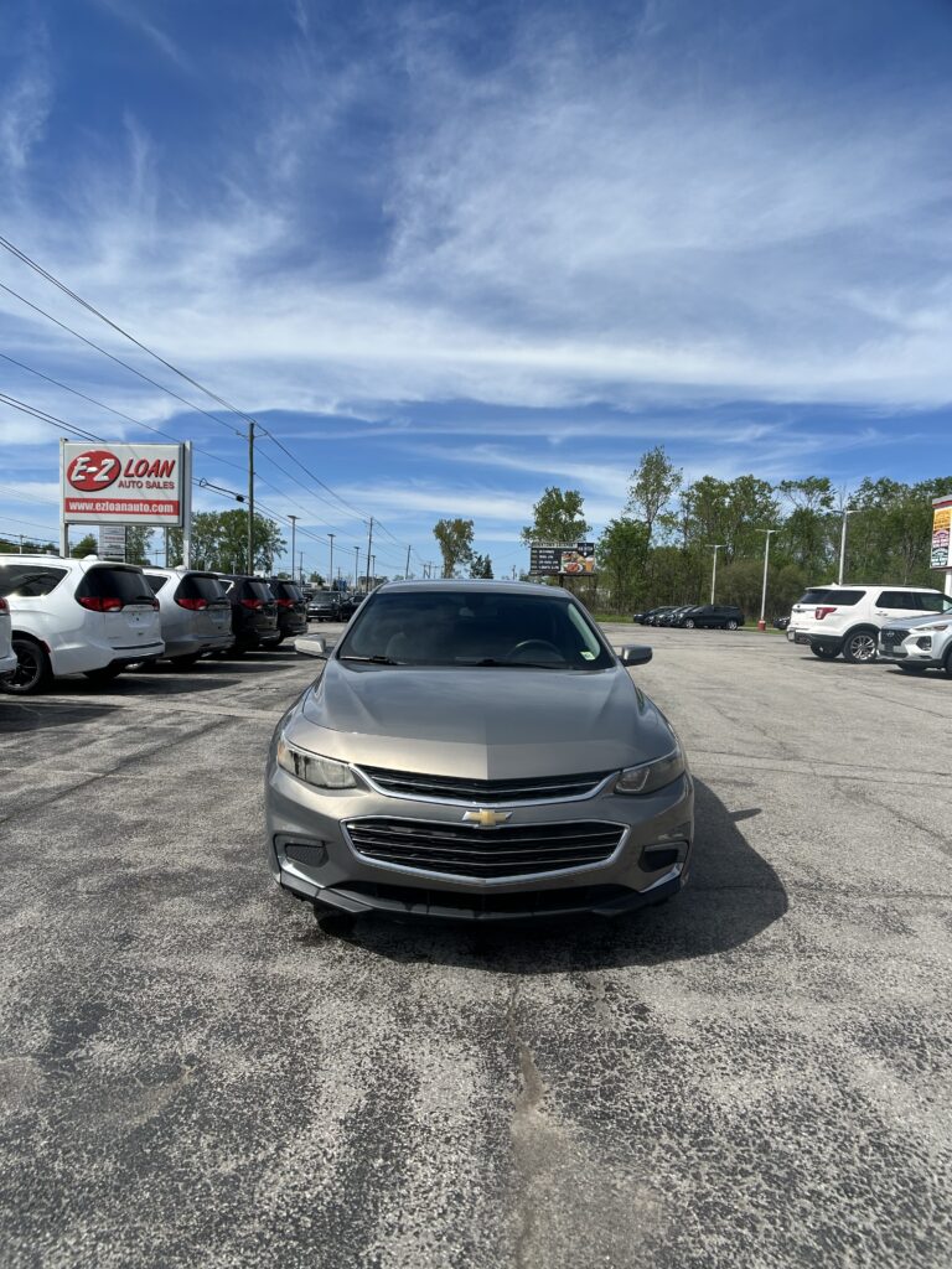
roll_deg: -2.0
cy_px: 634
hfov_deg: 53.1
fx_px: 953
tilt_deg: -3.5
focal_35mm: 26
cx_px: 476
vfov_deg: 67.3
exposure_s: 1/5076
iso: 50
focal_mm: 5.7
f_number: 1.5
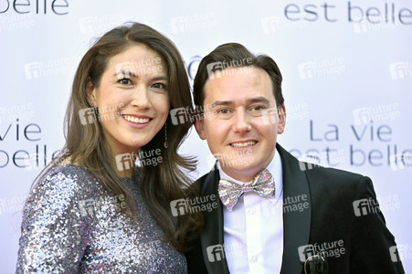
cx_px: 206
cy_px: 137
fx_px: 1144
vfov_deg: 13.7
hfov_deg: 20.4
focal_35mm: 100
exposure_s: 1/1000
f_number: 2.8
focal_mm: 100
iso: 640
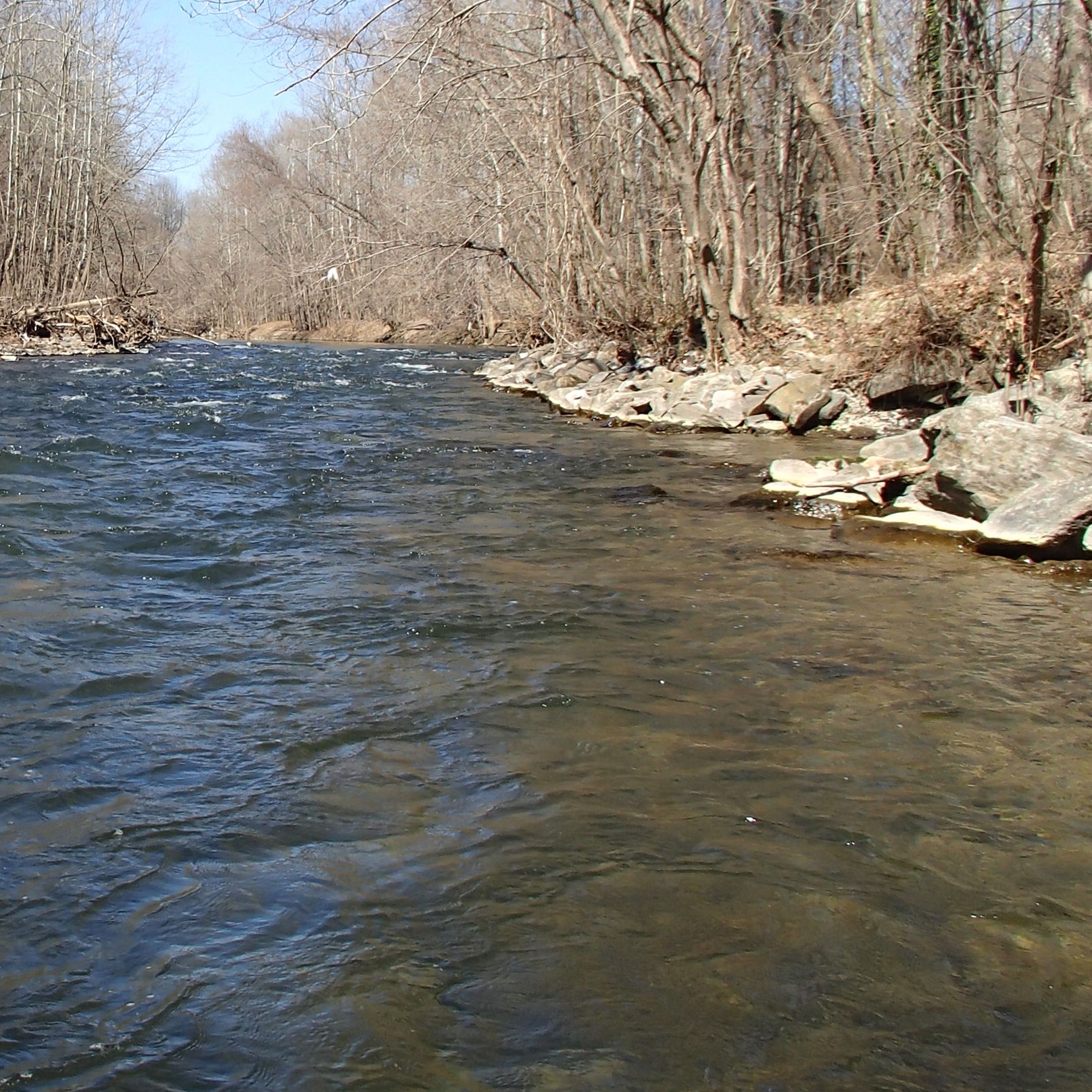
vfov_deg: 34.4
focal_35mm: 49
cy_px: 368
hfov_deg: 32.9
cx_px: 110
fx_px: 1749
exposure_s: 1/640
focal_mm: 5
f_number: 3.9
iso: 100
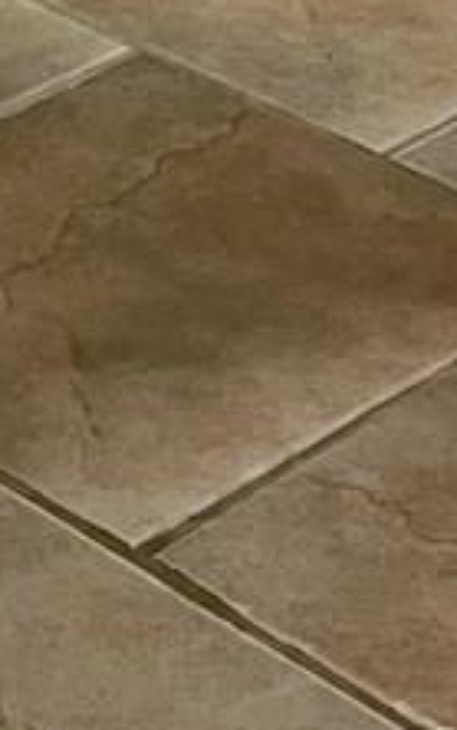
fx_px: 3801
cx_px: 16
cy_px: -799
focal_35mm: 191
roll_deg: +2.3
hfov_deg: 6.9
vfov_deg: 10.0
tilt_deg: -14.9
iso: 200
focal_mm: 4.2
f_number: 1.6
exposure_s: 1/60
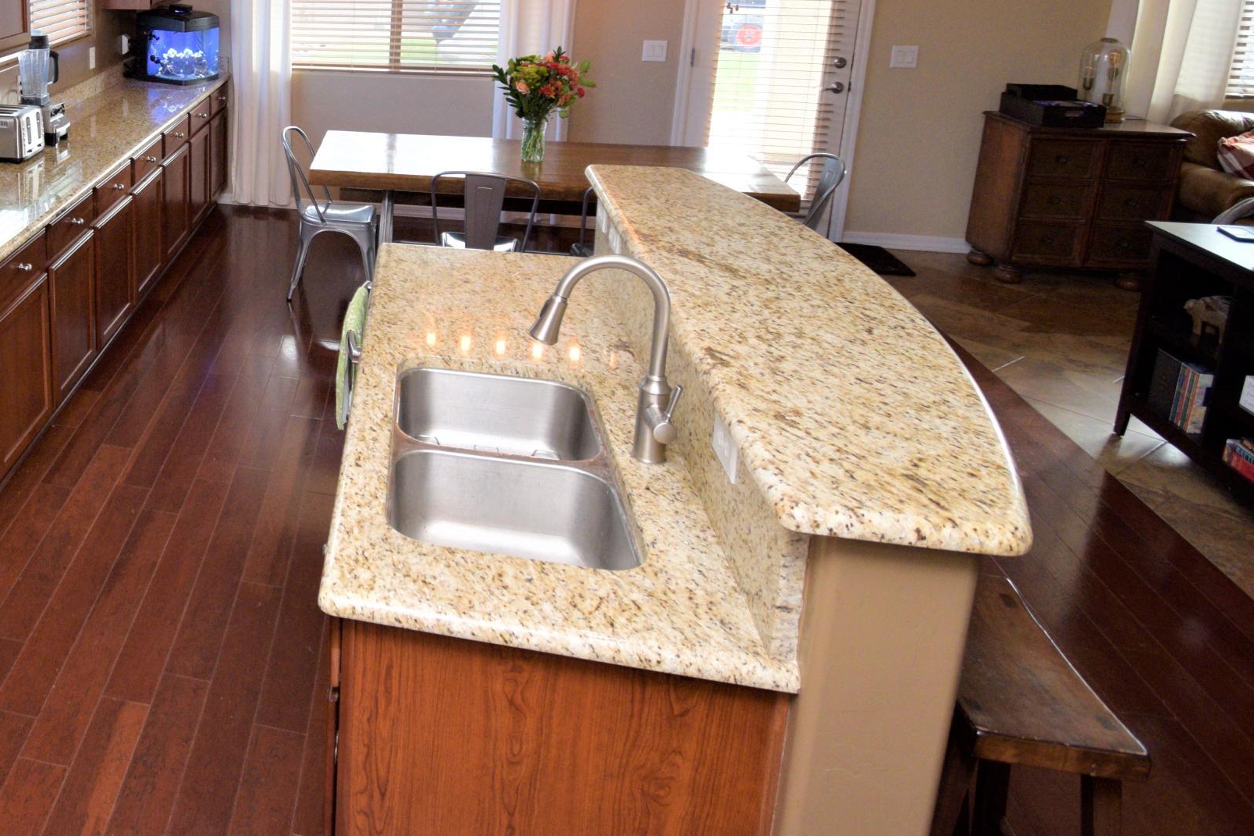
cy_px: 137
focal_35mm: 28
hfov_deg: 56.5
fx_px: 975
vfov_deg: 43.6
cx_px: 124
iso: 800
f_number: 5.6
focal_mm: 10
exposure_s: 1/100
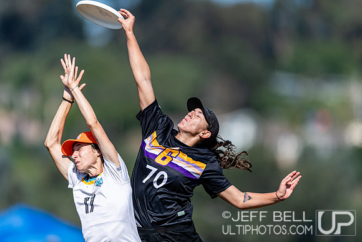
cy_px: 121
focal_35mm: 400
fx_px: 4023
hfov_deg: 5.2
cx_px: 181
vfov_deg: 3.4
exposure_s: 1/2500
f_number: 2.8
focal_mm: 400
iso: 100
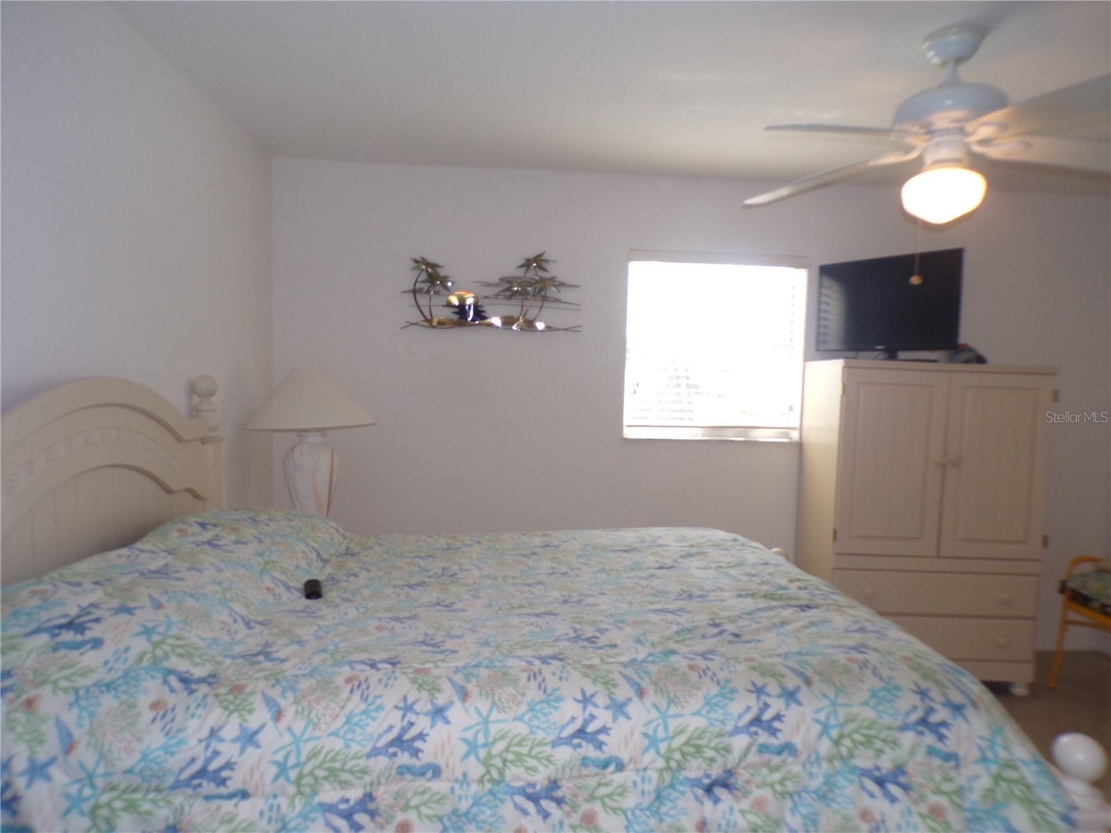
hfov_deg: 71.6
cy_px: 416
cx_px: 556
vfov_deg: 56.8
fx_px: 770
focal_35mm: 24
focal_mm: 4.3
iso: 86
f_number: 4.3
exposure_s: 1/34
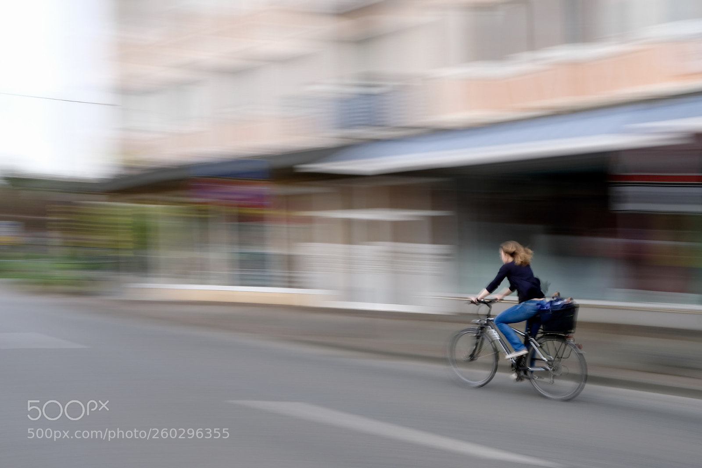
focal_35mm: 35
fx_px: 682
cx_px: 351
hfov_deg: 54.4
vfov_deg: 37.8
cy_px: 234
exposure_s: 1/8
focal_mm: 23
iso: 200
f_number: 16
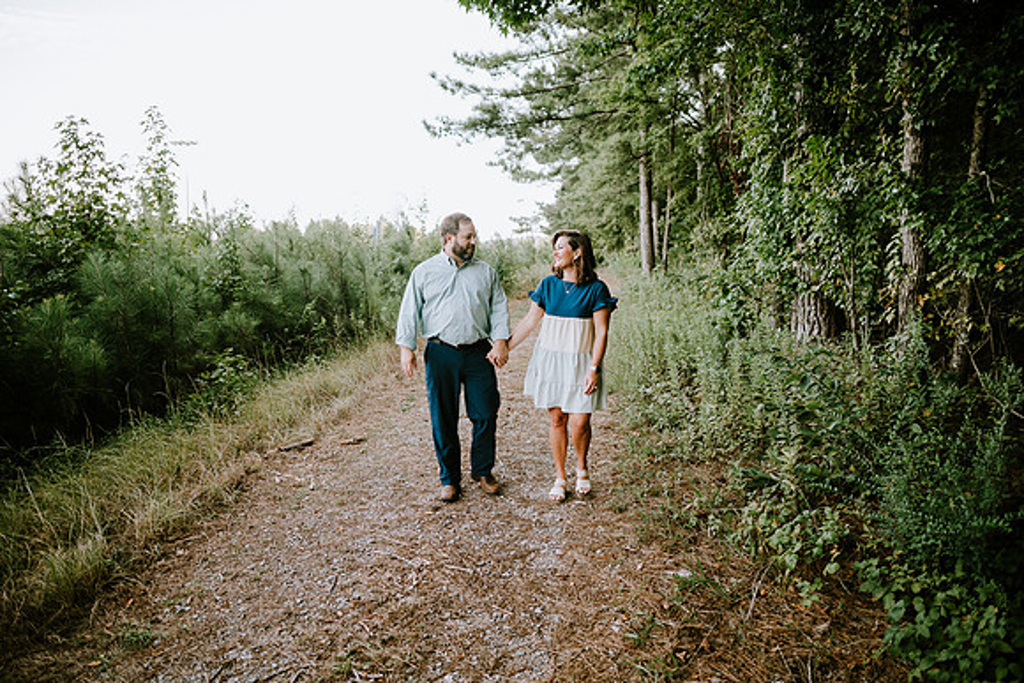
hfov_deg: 73.7
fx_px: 683
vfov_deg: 53.2
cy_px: 342
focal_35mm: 24
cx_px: 512
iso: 320
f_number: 2.2
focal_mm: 24
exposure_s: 1/320
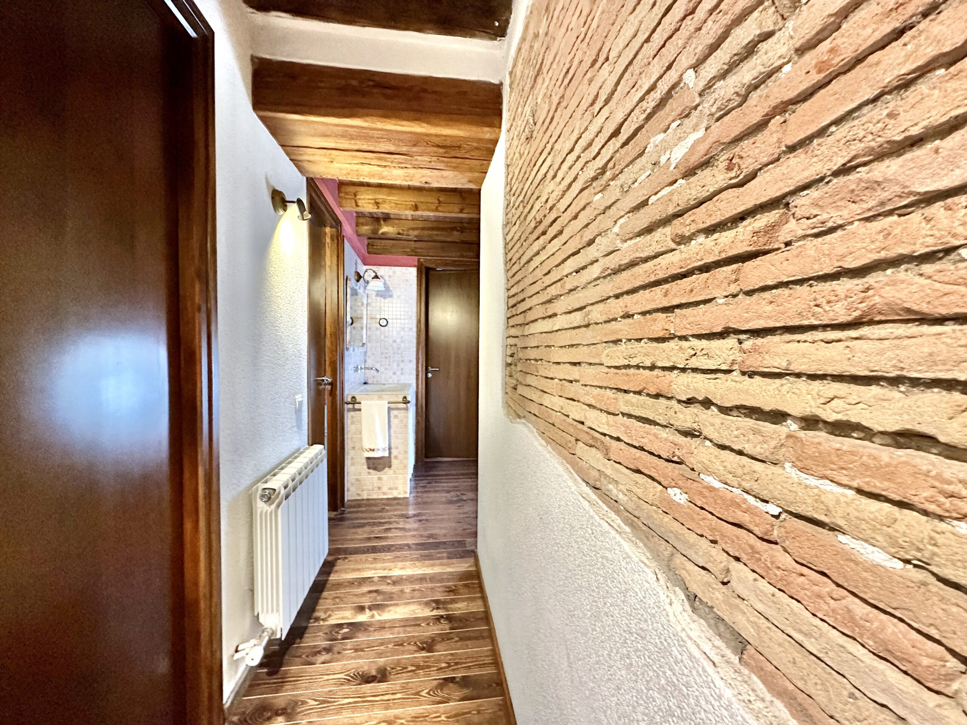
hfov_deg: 102.1
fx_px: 391
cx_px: 484
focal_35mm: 14
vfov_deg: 85.7
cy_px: 362
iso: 800
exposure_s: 1/50
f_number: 2.2
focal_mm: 2.22
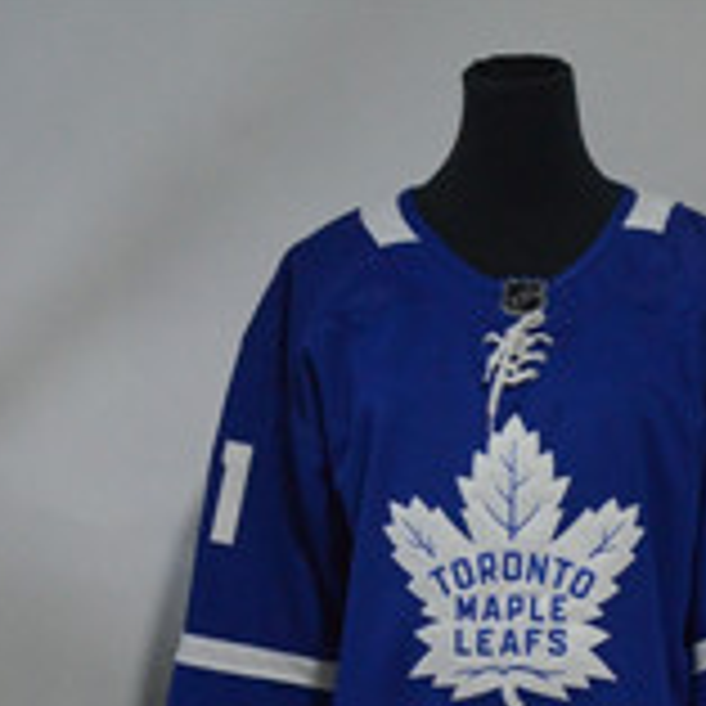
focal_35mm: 136
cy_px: 582
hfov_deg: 12.7
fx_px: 3138
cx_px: 719
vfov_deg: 12.8
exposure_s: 1/100
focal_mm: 42
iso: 4000
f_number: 5
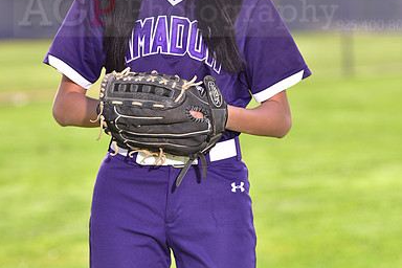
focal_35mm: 257
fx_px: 2870
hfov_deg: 8.0
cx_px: 200
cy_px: 3
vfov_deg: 5.3
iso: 80
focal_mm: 170
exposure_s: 1/250
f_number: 4.5
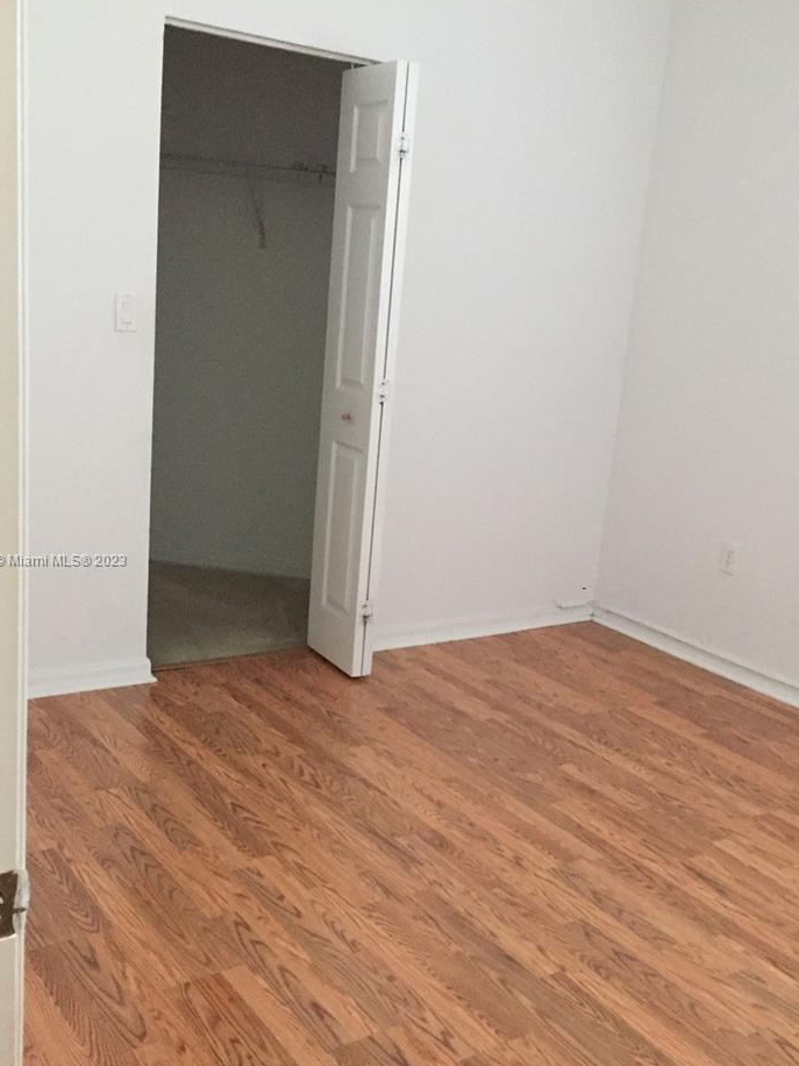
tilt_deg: -12.7
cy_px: 561
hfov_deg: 37.7
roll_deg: -4.8
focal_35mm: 38
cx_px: 436
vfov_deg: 49.0
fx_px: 1169
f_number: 2.2
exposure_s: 1/15
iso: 320
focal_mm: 4.15
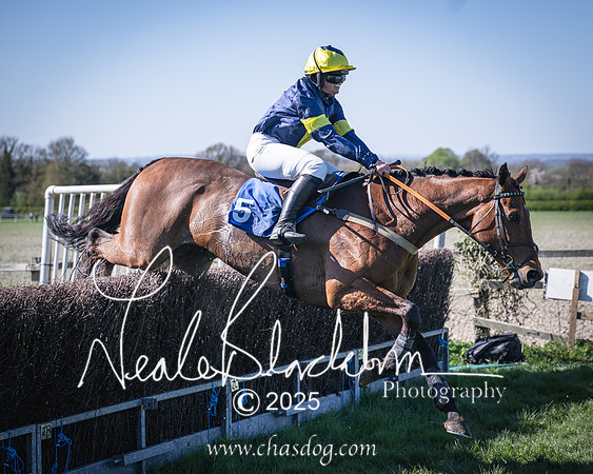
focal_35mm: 89
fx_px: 1555
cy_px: 238
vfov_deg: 17.3
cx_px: 331
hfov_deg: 21.6
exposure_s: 1/1600
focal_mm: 70
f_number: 4
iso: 200
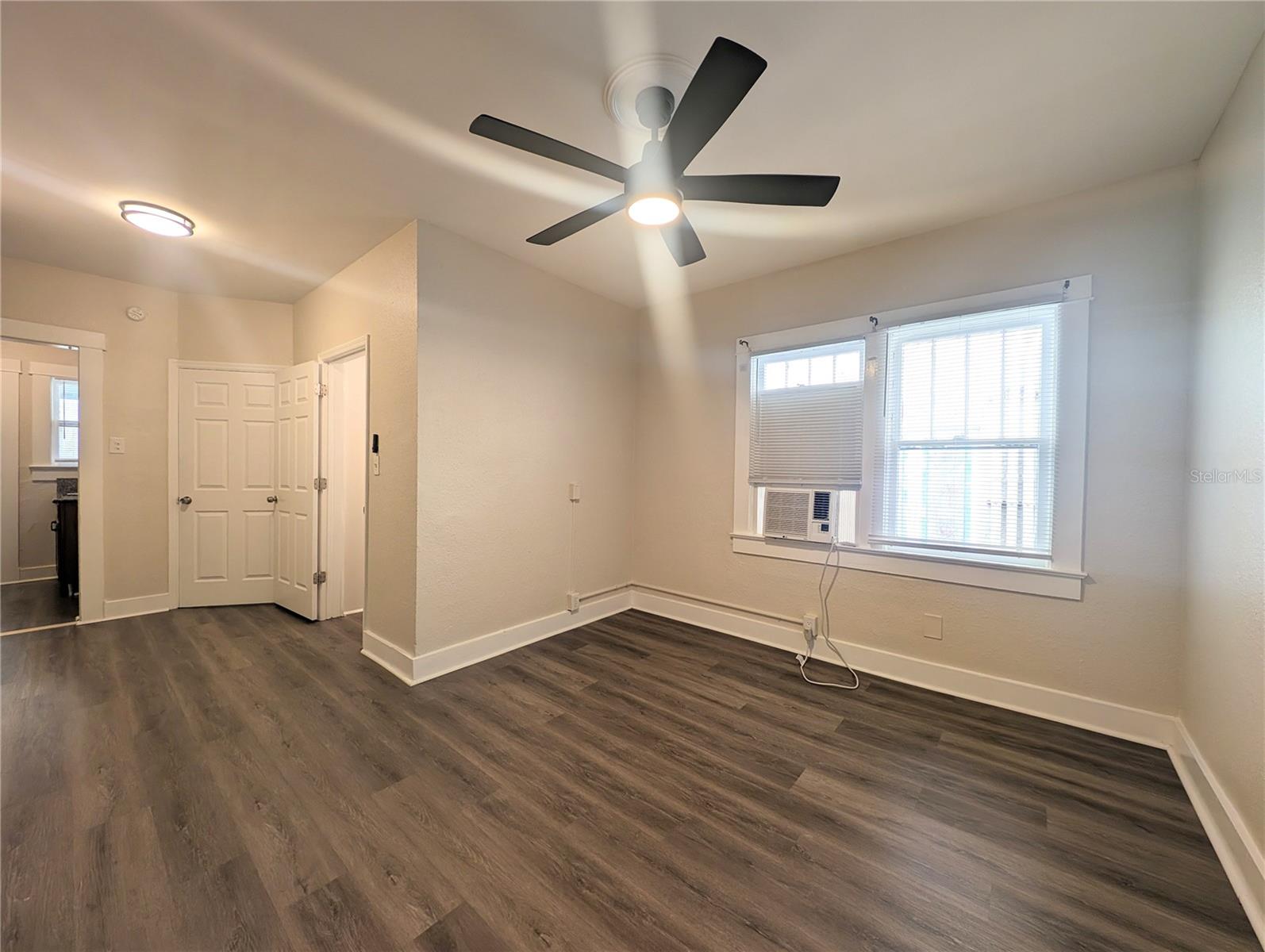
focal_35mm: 12
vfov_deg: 94.6
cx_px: 632
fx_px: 439
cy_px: 476
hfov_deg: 110.5
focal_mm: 2.23
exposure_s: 1/40
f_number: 1.95
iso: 42
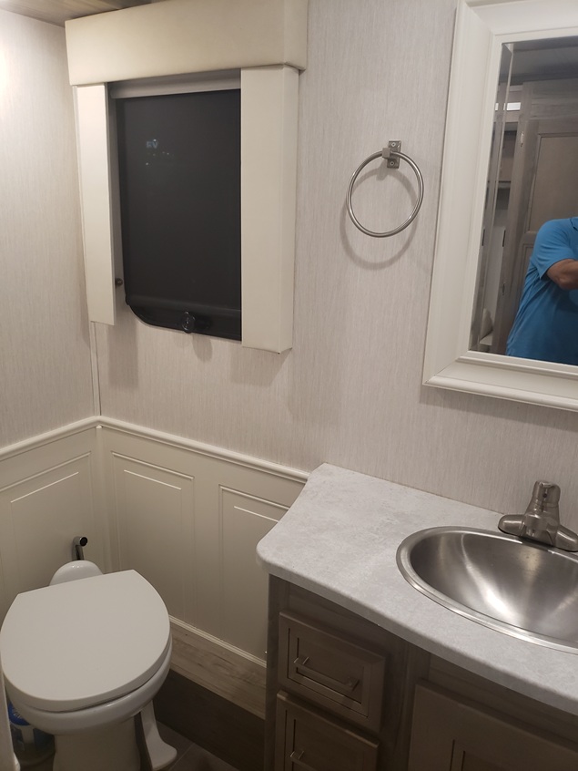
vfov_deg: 67.3
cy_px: 386
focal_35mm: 26
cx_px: 289
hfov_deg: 53.1
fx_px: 579
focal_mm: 4.3
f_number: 1.5
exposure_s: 1/23
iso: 250
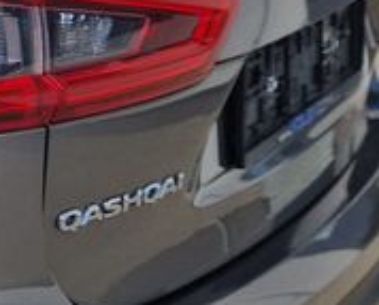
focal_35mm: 129
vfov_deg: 12.0
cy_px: 109
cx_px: -539
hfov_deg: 12.0
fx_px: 1449
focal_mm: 5.4
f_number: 1.8
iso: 50
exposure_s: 1/1344
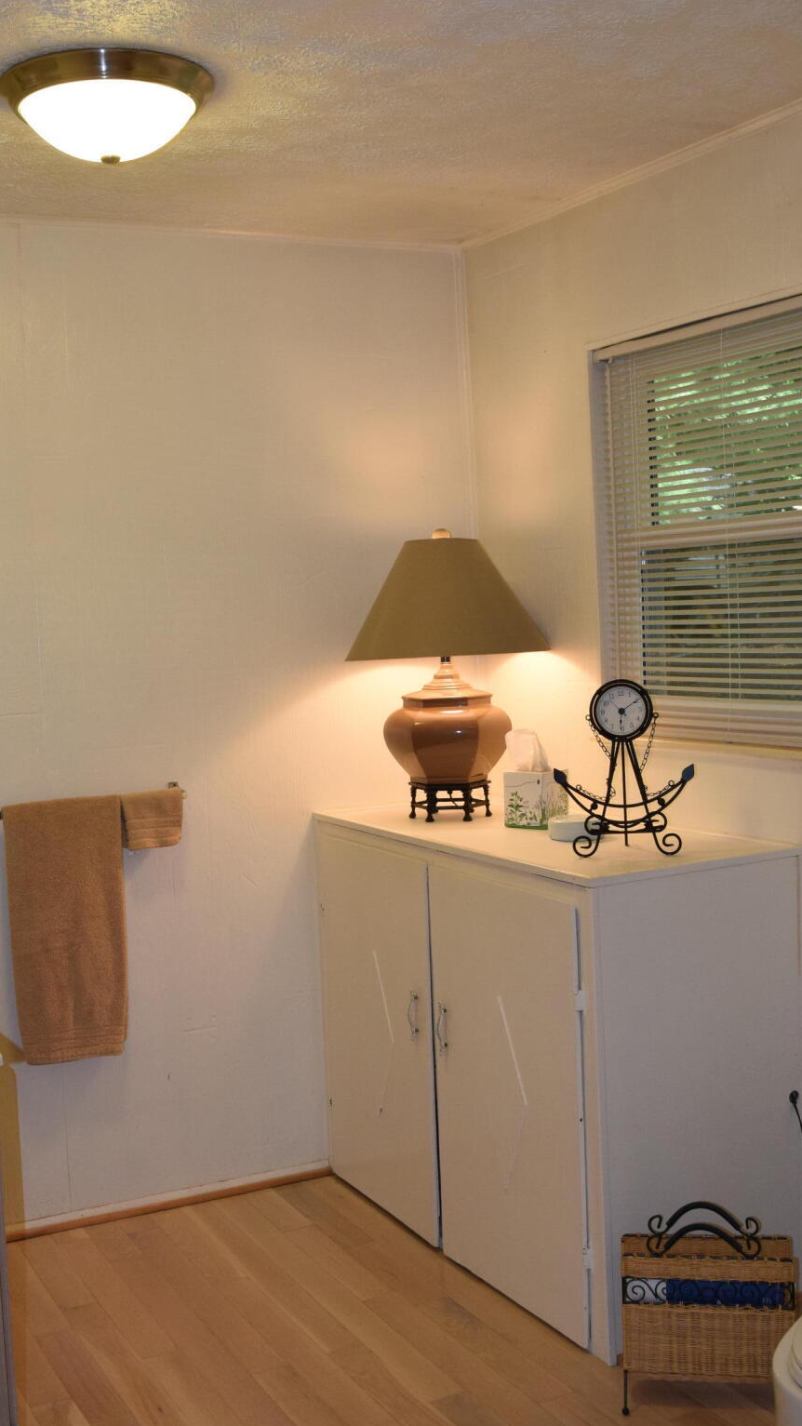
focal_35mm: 41
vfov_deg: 49.4
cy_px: 686
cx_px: 338
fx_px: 1550
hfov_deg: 29.0
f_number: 5.6
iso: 720
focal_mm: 20
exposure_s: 1/125
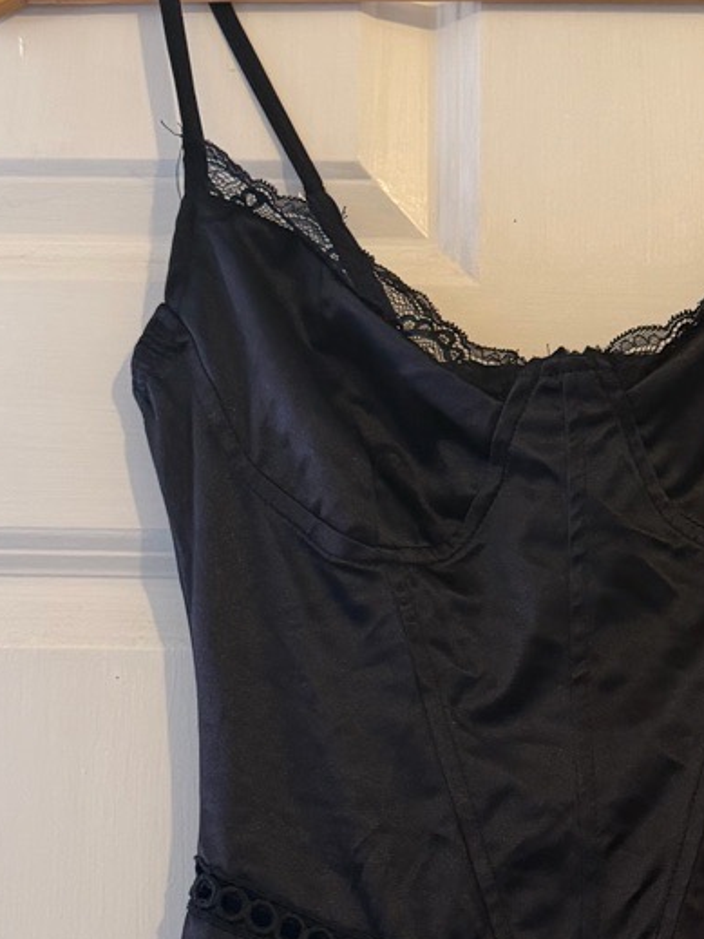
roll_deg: -1.0
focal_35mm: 74
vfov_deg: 25.3
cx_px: 597
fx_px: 2007
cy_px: 890
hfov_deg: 19.6
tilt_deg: +1.2
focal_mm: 6.76
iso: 200
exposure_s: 1/50
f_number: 1.78
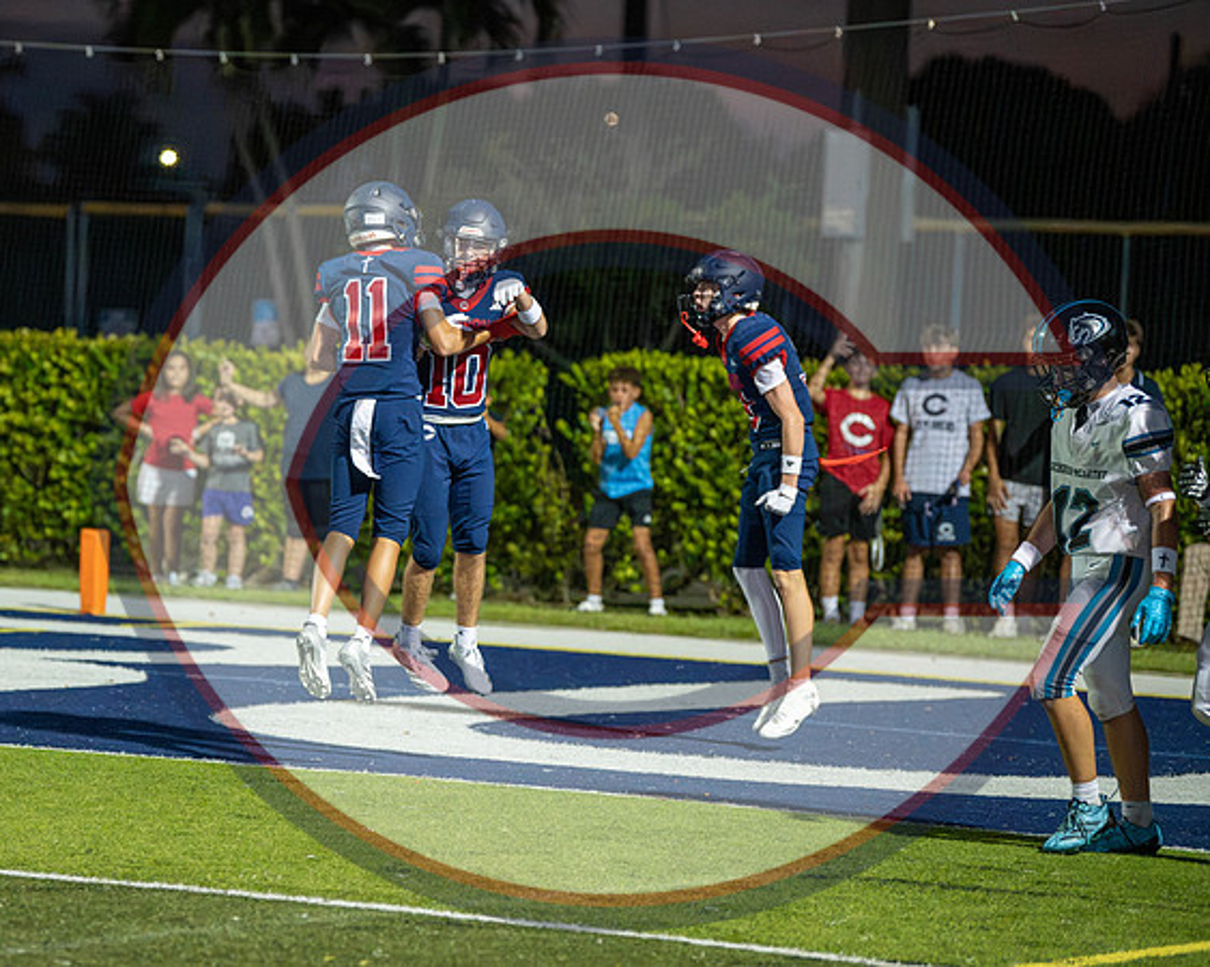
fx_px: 6591
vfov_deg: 8.4
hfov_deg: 10.5
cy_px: 496
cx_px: 396
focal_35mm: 184
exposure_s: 1/1000
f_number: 2.8
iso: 12800
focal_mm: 145
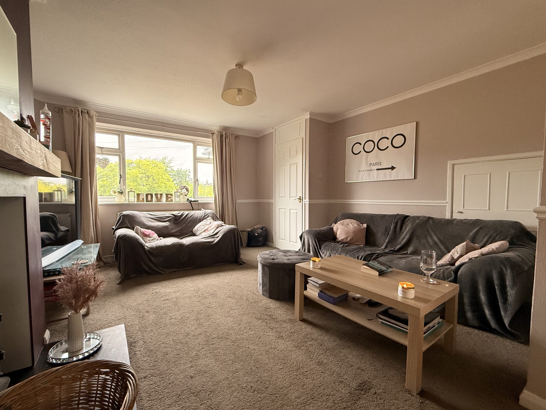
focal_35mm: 15
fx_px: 237
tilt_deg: -2.3
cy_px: 208
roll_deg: +0.1
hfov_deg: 98.1
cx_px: 262
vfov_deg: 81.7
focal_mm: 2.22
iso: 320
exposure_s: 1/99
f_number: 2.2
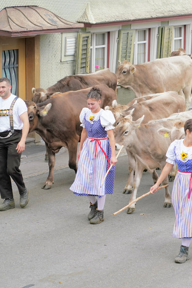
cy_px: 144
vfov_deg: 16.0
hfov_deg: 10.6
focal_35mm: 128
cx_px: 191
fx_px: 1025
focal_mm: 85
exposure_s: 1/800
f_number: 6.3
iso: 800
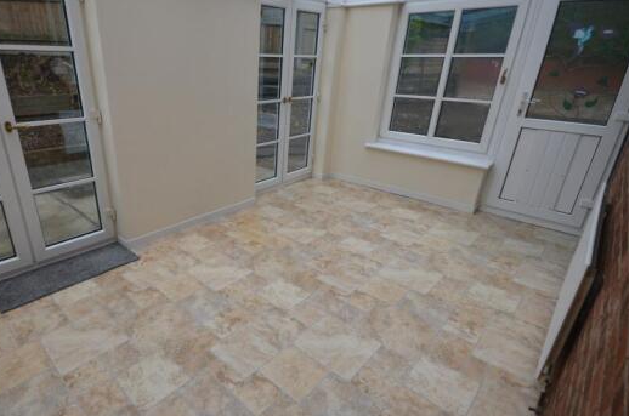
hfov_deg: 85.7
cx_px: 244
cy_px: 204
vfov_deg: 64.3
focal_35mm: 19
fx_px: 331
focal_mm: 10
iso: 200
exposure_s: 1/160
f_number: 6.3
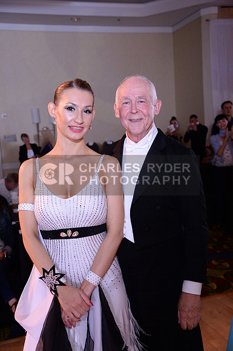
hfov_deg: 30.4
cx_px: 116
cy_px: 176
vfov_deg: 44.6
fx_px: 428
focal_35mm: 44
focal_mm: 44
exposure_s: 1/250
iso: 1250
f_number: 4.5
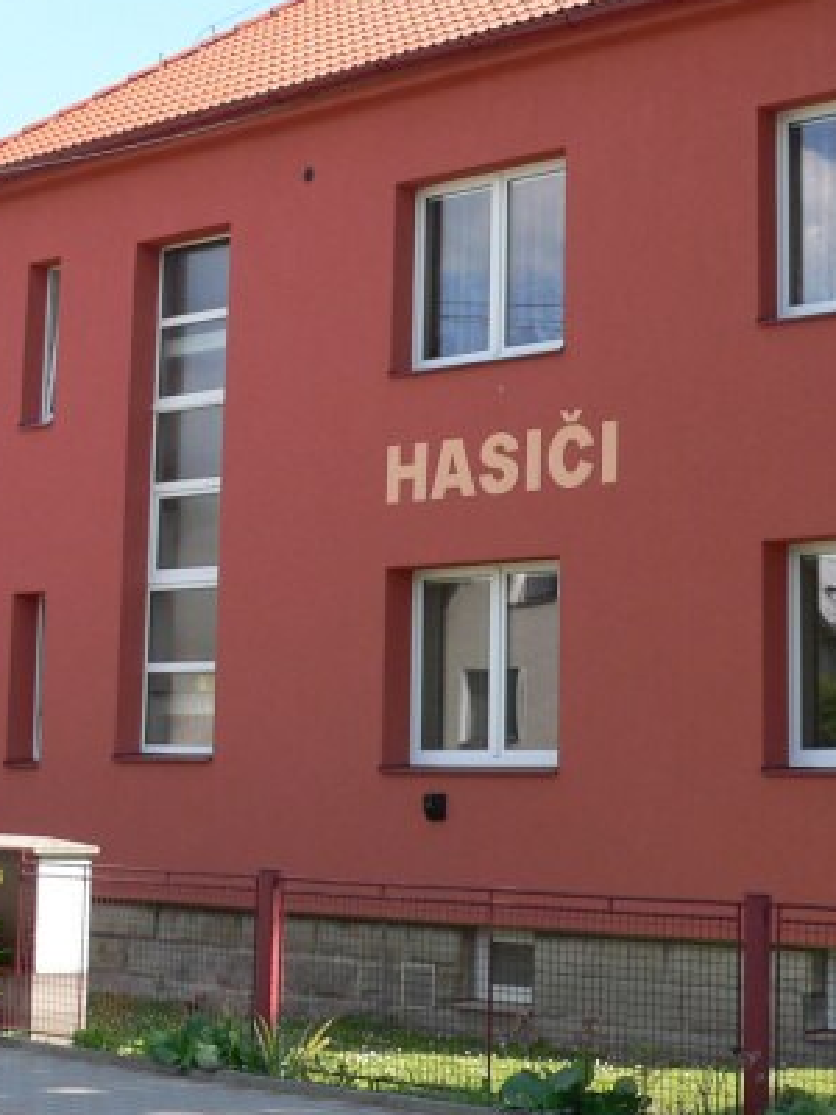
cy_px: 348
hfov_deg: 20.3
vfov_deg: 26.8
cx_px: 627
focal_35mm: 72
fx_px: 2318
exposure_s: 1/250
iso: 80
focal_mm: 6
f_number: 4
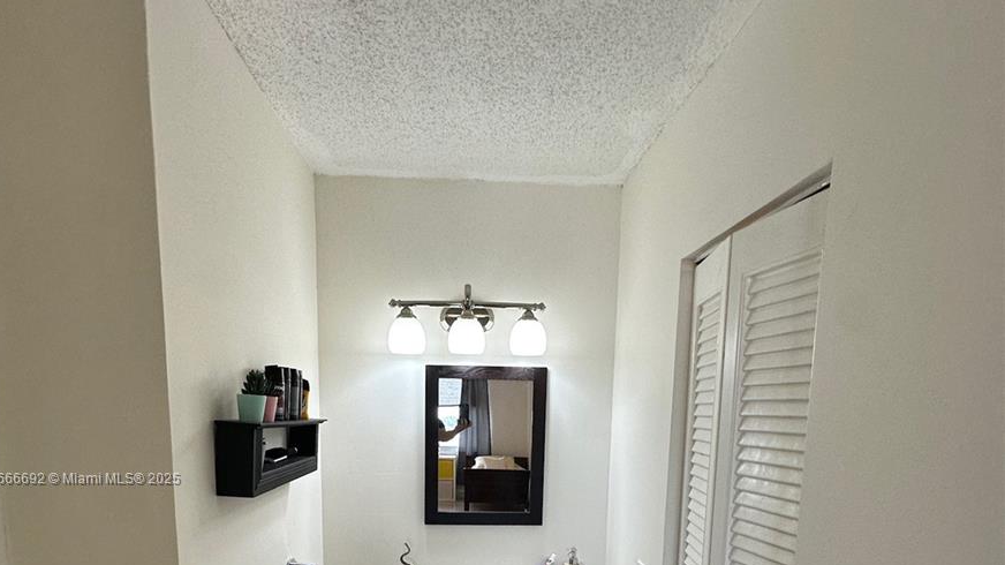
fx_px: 559
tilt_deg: -3.8
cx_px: 488
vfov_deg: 49.3
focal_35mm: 21
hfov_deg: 83.8
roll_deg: -2.0
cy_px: 480
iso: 125
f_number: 2.2
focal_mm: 2.22
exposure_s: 1/120
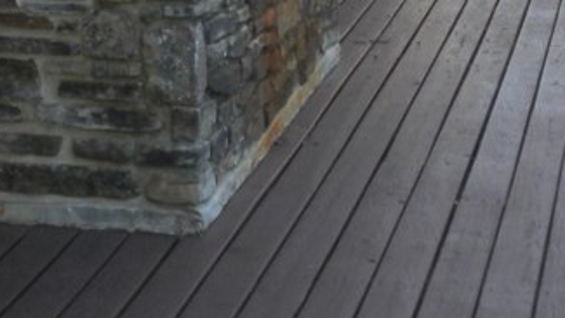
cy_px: -195
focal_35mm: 120
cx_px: 202
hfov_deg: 17.8
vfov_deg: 9.7
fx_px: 1798
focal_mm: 6.3
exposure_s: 1/195
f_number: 3.1
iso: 113
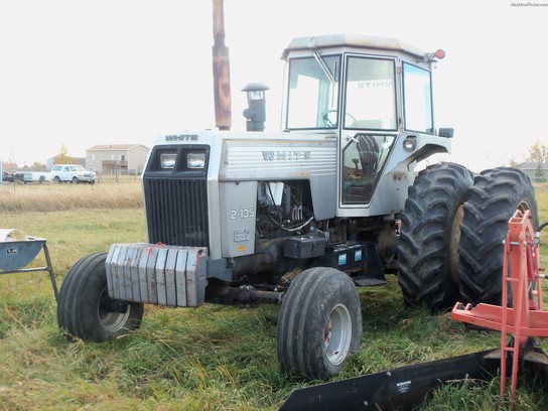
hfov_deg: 39.7
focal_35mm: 48
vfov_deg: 30.3
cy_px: 206
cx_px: 274
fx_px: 760
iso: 80
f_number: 3.9
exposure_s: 1/100
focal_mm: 8.7
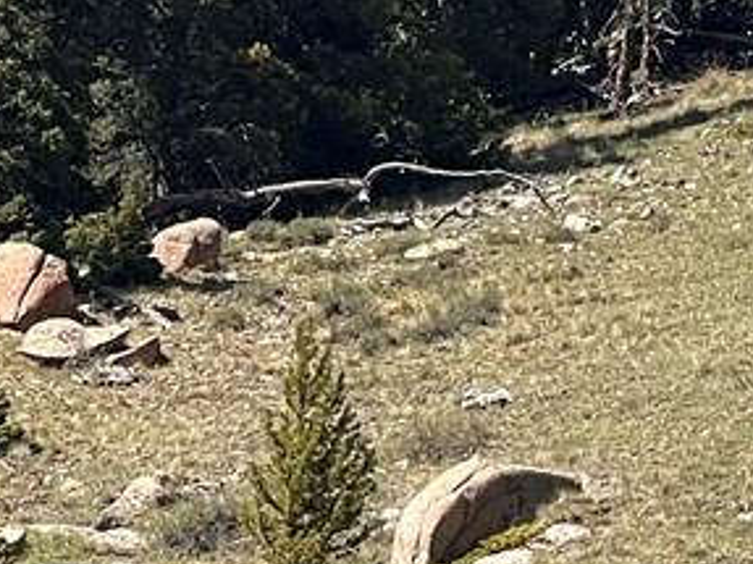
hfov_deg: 4.6
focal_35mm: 430
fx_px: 9350
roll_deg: -2.5
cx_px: 656
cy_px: 100
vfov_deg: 3.5
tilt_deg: +16.4
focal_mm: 9
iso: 32
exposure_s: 1/619
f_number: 2.8
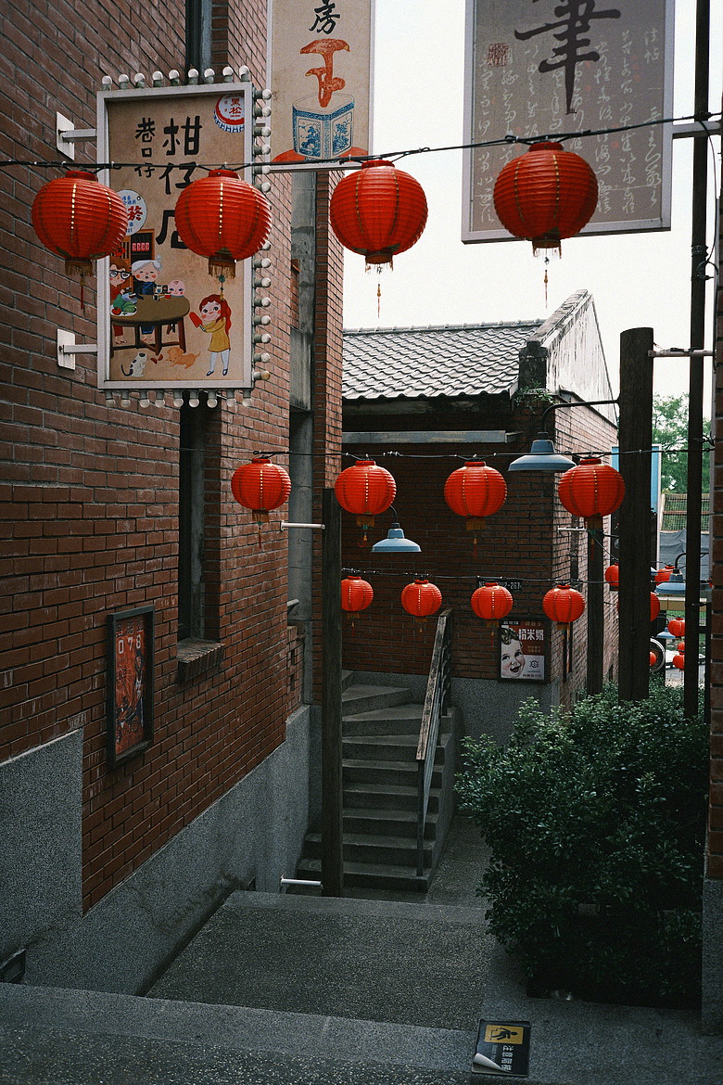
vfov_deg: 54.4
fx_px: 1054
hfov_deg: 37.9
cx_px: 362
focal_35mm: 35
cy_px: 542
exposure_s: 1/200
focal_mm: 35
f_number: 3.5
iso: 200
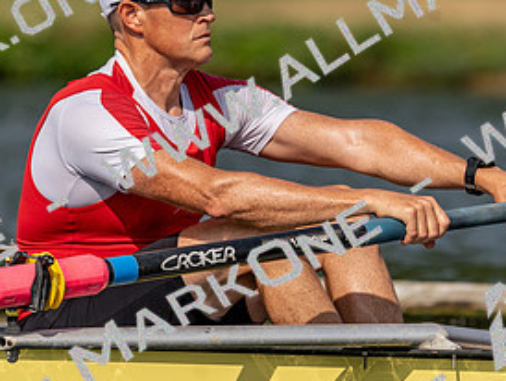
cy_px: 195
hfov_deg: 2.6
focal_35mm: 765
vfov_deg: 1.9
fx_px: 11192
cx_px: 327
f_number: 6.3
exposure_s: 1/1600
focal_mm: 376
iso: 160
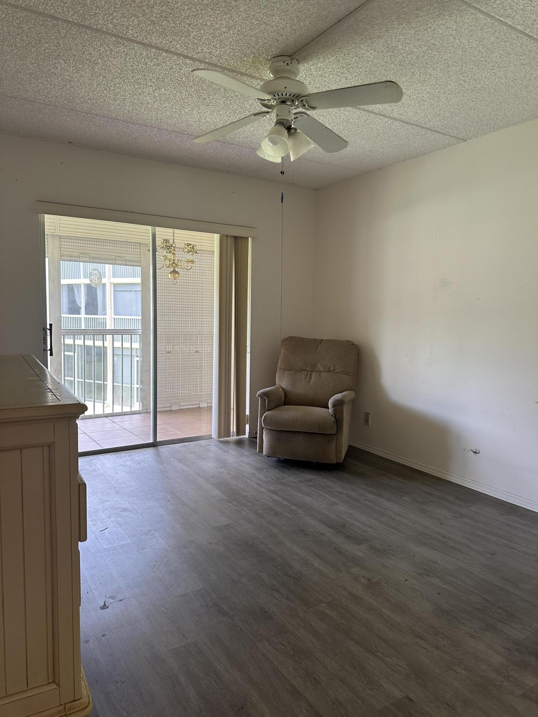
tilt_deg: -4.0
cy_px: 358
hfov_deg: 56.8
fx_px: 497
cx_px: 269
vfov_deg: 71.6
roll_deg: -1.7
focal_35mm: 24
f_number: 1.78
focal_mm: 6.86
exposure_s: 1/120
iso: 160
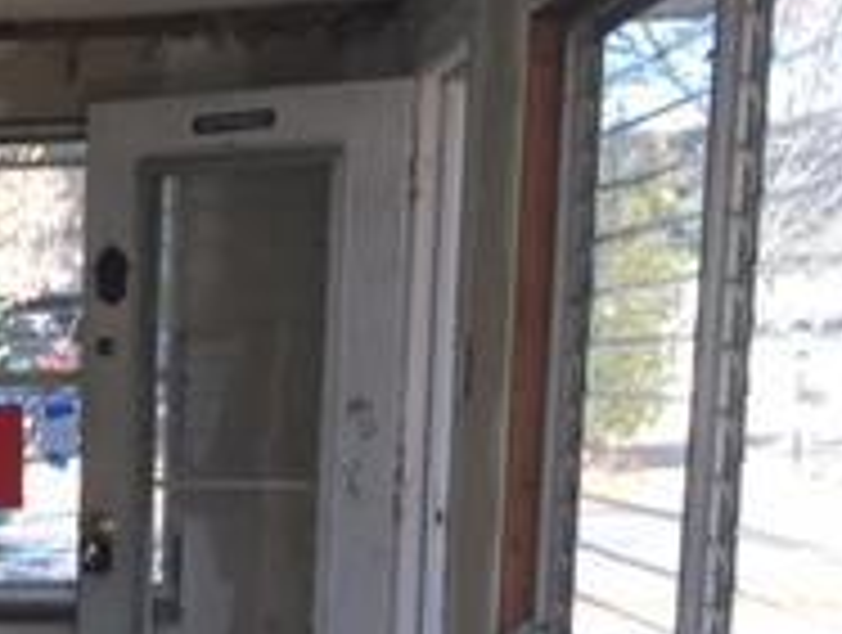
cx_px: -378
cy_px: 787
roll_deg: +2.5
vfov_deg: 14.5
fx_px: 2413
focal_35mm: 99
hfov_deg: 17.9
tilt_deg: -8.5
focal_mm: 4.15
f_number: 2.2
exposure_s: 1/120
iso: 25
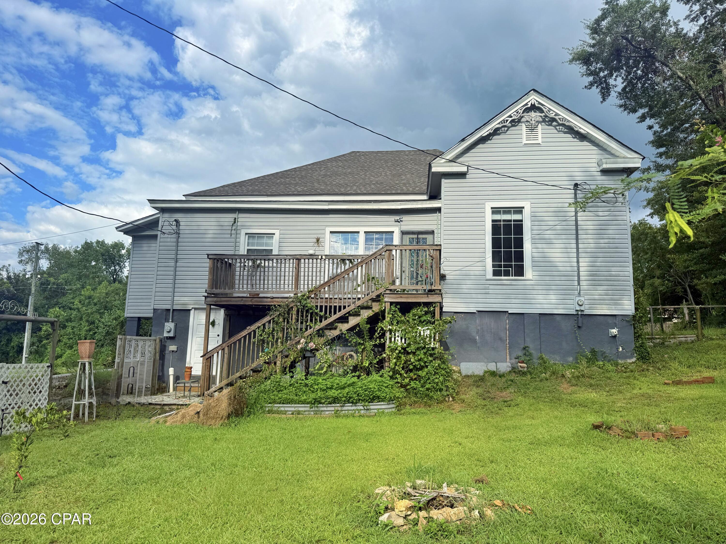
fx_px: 503
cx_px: 363
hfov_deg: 71.6
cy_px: 272
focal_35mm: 24
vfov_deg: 56.8
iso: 80
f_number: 1.78
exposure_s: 1/3584
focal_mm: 6.76
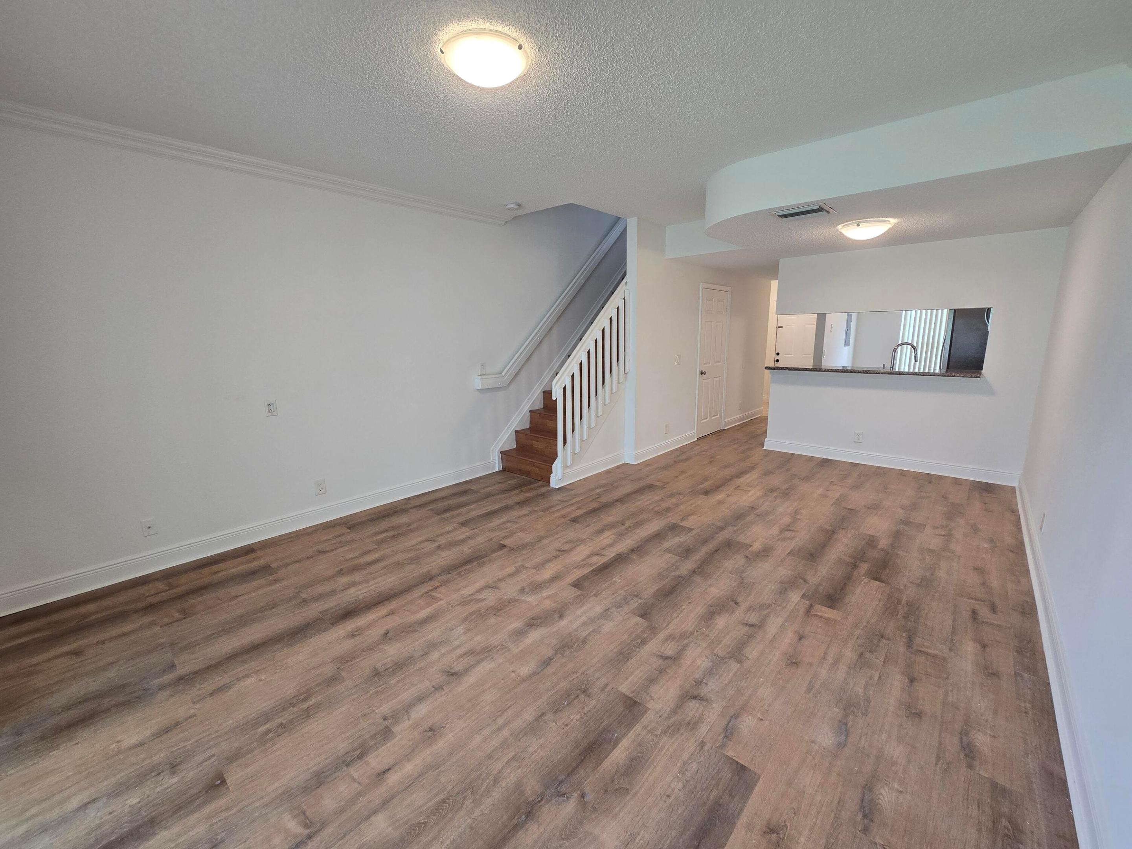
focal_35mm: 13
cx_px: 566
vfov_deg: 89.9
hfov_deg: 106.2
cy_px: 424
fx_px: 425
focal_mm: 2.2
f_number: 2.2
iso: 100
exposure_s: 1/60
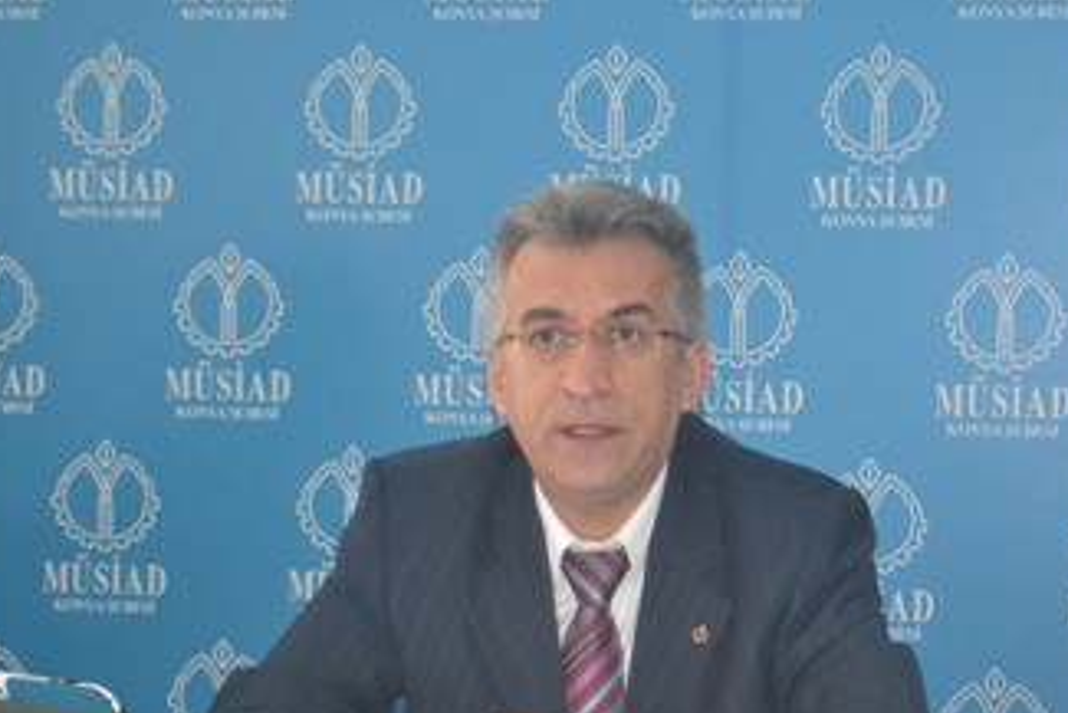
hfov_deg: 18.0
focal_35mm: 114
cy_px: 485
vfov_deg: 12.0
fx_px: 3374
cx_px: 638
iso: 3200
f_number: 5.6
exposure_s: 1/60
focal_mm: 55
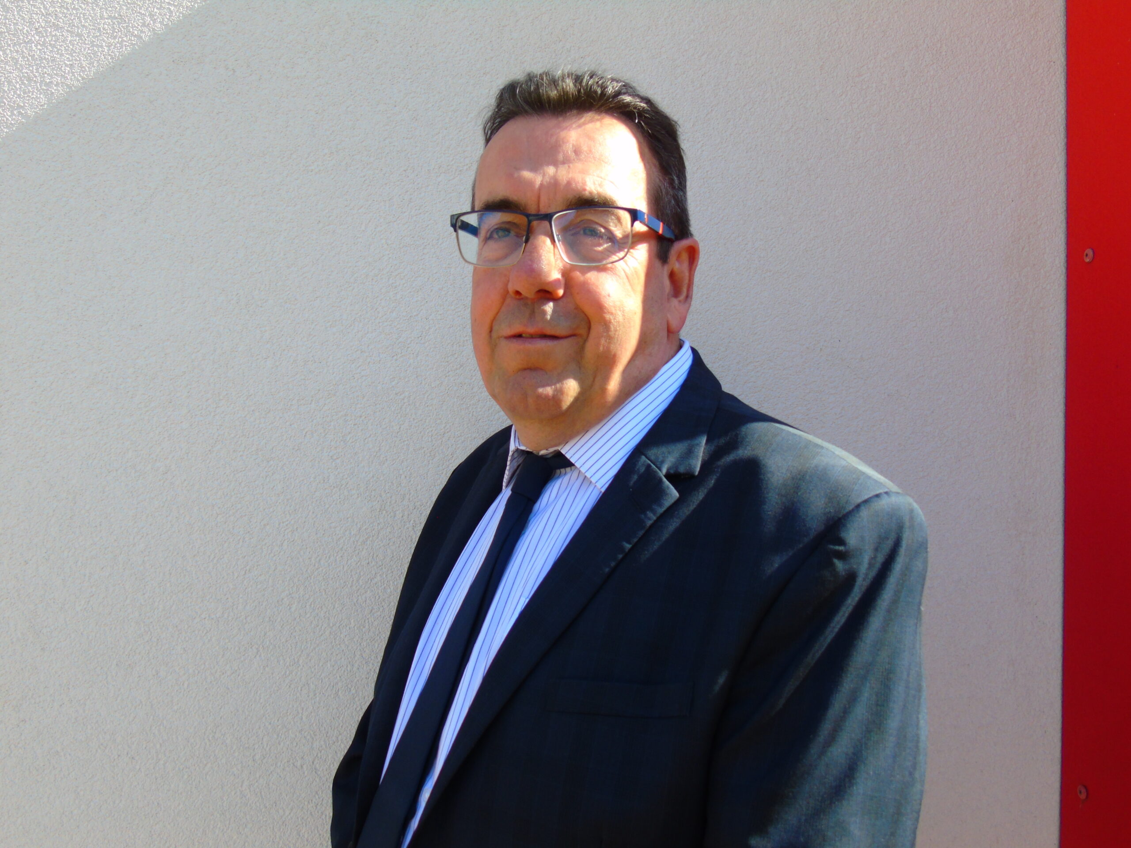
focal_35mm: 29
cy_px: 424
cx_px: 566
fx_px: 948
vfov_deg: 48.2
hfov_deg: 61.7
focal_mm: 5.2
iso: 80
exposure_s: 1/250
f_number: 3.6
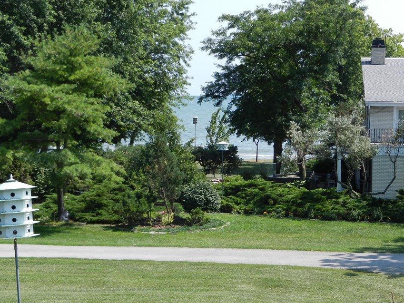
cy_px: 164
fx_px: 957
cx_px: 236
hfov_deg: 23.8
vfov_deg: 18.0
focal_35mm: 82
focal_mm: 12.3
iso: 160
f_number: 4.6
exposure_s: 1/640
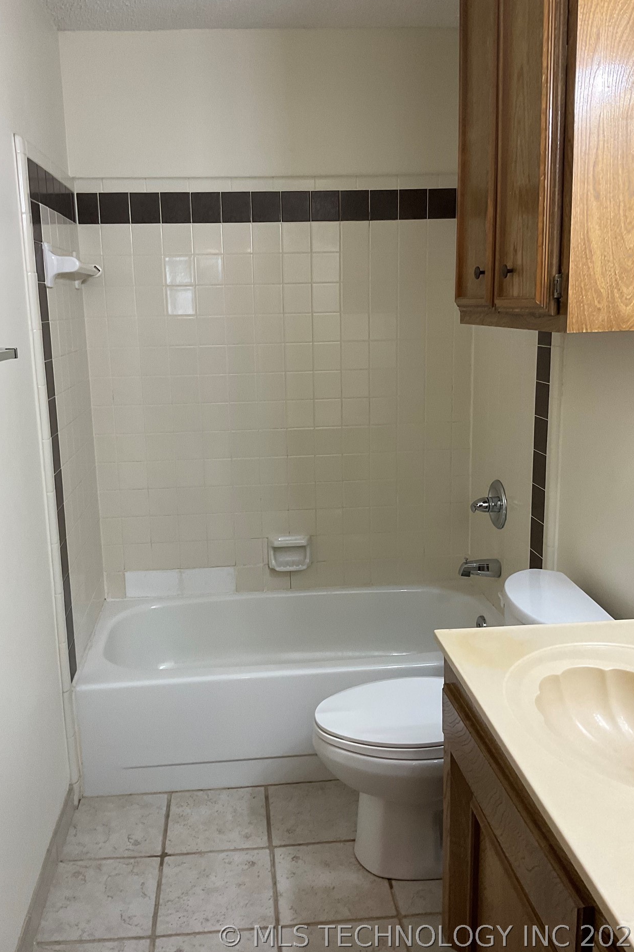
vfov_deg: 60.3
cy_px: 469
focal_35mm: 31
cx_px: 290
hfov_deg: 42.3
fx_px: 819
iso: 64
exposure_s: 1/60
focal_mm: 3
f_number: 1.8
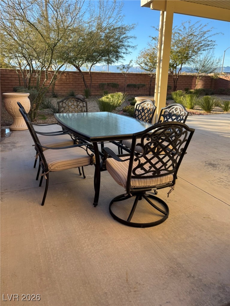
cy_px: 153
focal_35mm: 26
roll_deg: -1.8
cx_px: 115
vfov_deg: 67.3
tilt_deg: -17.3
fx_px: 230
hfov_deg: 53.1
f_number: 1.6
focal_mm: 5.96
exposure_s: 1/484
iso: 50
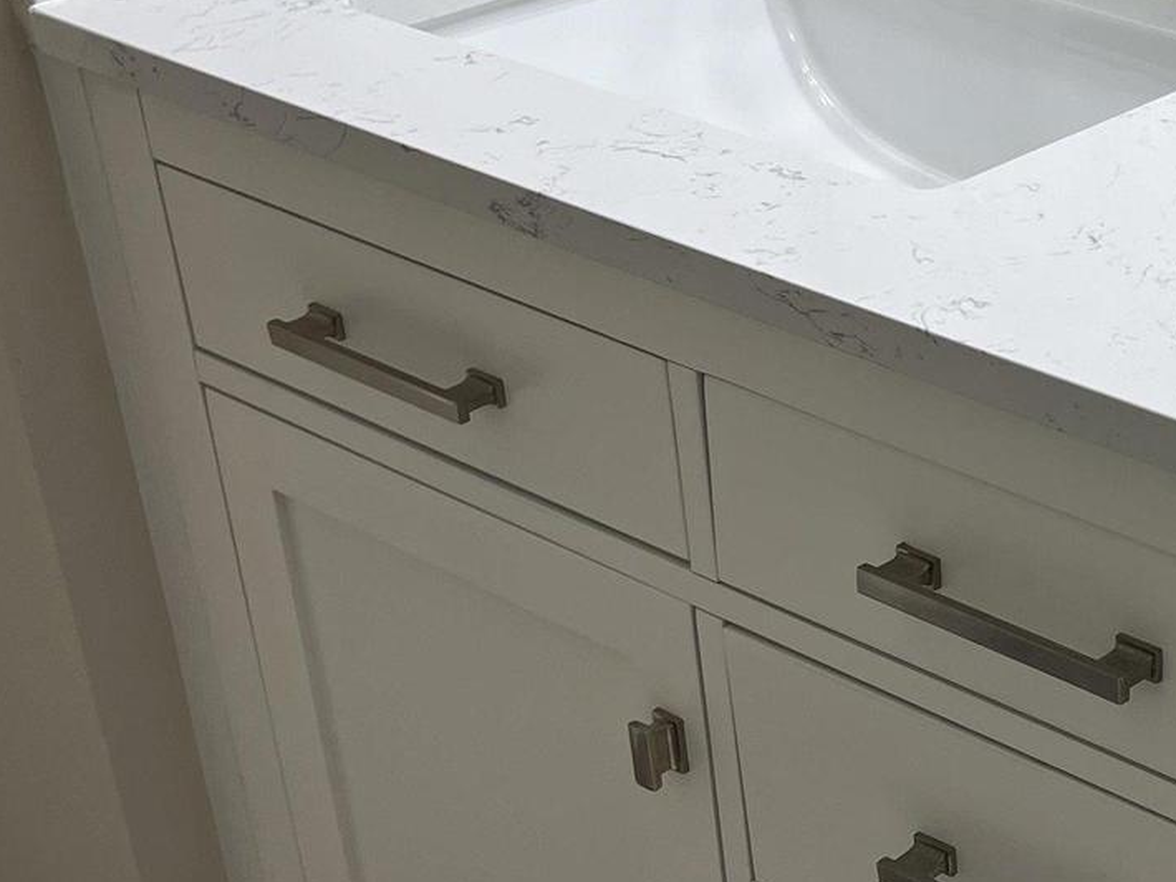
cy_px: 413
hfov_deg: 23.5
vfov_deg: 19.6
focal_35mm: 75
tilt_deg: -27.8
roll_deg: -1.8
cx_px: 1451
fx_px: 2547
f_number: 1.5
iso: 32
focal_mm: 5.7
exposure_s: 1/134
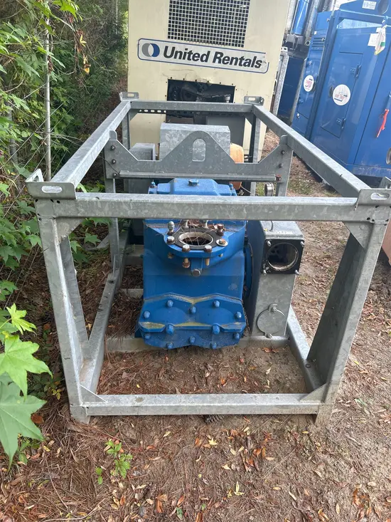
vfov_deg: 67.3
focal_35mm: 26
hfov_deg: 53.1
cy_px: 261
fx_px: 391
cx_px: 196
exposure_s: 1/121
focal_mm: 5.7
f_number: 1.5
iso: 40
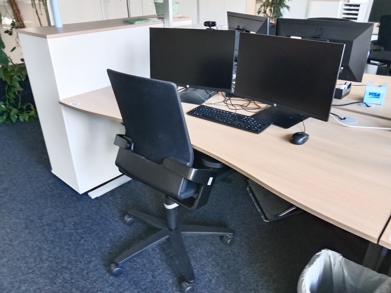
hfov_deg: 65.3
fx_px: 305
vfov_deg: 51.4
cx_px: 196
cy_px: 146
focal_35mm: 27
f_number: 2.2
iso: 538
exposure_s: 1/20
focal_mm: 3.65
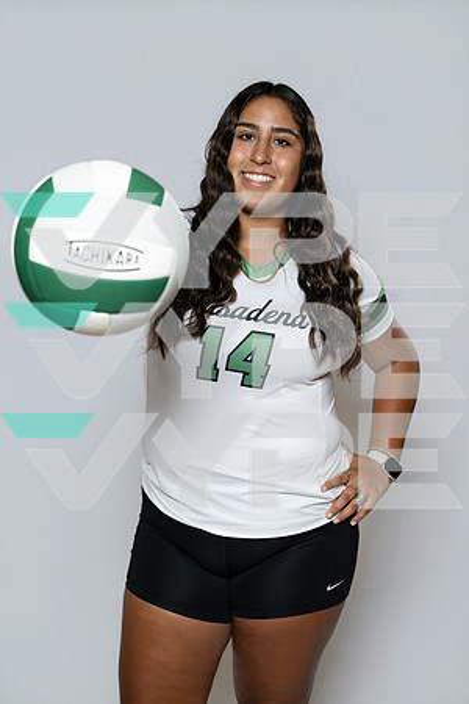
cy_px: 352
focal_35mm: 47
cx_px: 234
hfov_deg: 28.6
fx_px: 918
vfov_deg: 41.9
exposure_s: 1/100
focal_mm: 47
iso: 100
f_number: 4
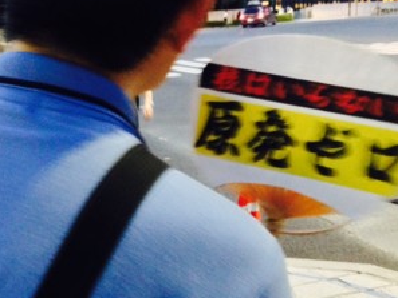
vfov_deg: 29.0
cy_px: 192
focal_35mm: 50
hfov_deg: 37.7
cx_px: 125
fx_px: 575
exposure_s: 1/15
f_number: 2.4
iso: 640
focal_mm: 4.12
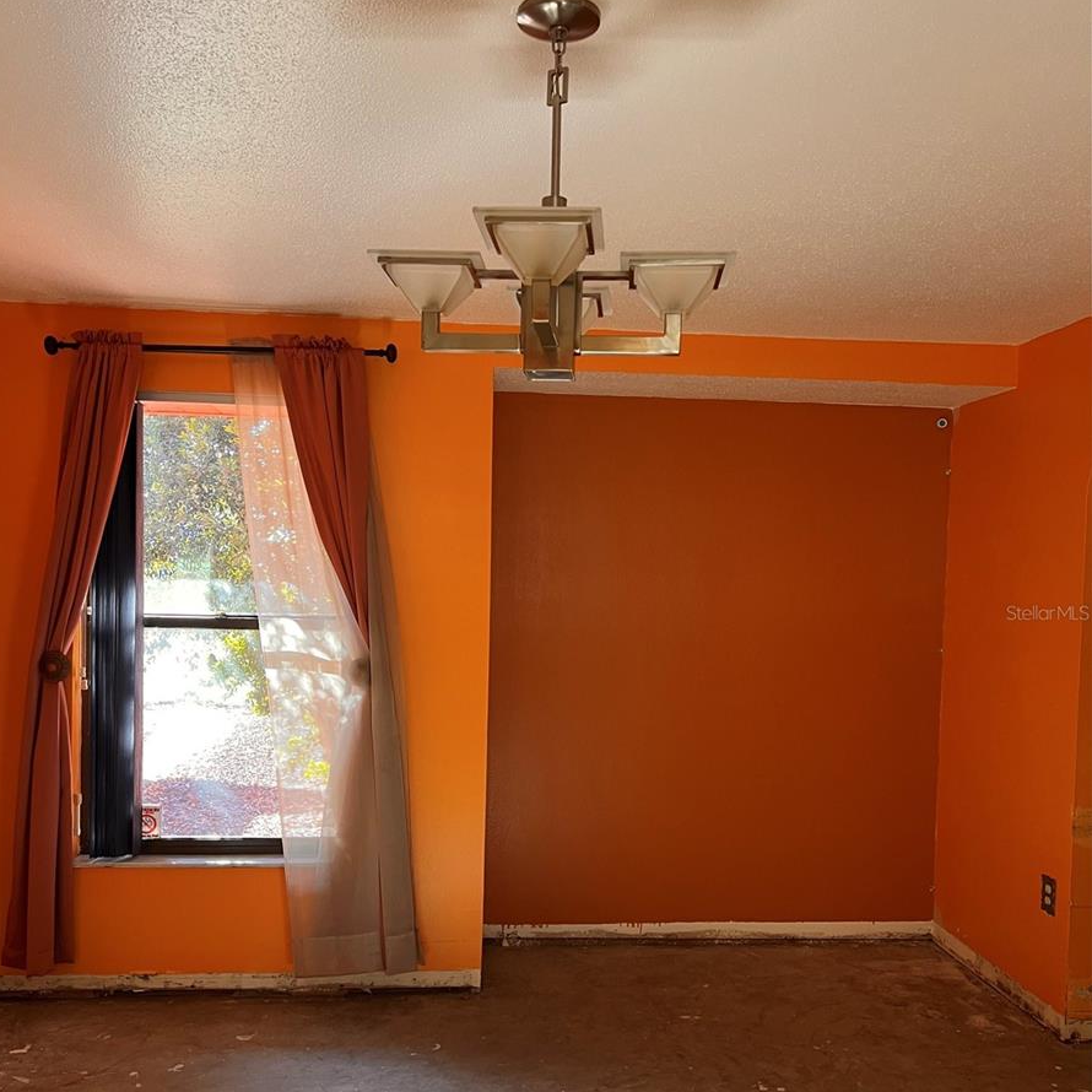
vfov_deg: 52.4
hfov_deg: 52.5
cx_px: 541
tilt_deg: -2.0
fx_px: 1106
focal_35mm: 31
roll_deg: -1.6
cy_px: 612
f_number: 1.5
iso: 160
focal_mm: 5.7
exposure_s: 1/60
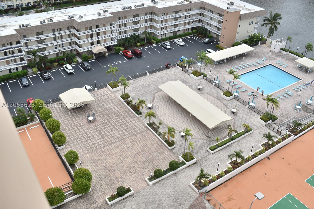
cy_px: 104
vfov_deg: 40.0
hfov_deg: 57.2
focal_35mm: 33
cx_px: 157
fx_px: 288
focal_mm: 22
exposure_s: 1/250
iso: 100
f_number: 8
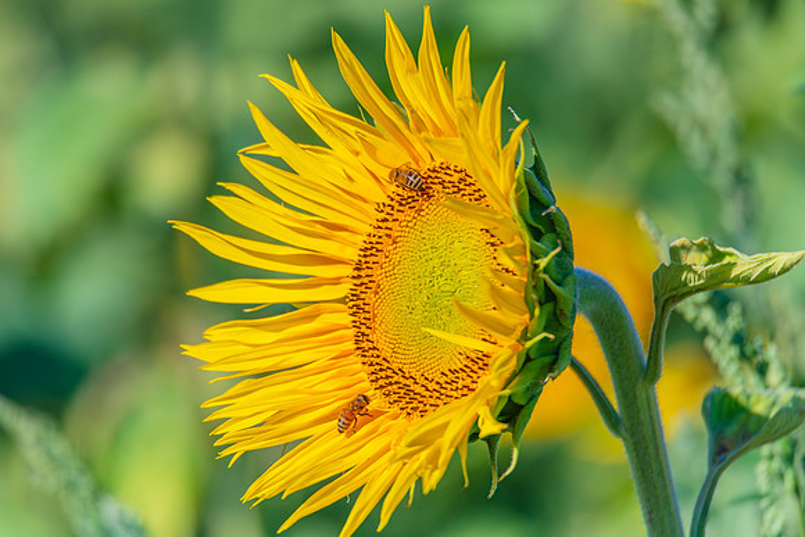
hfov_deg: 3.1
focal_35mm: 656
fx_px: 14661
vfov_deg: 2.1
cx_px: 365
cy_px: 244
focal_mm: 600
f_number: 6.3
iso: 800
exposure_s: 1/5000
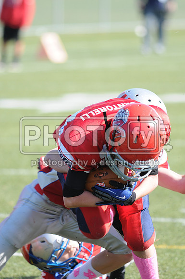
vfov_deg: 4.6
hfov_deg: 3.0
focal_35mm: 450
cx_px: 92
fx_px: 3479
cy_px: 140
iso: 200
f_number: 4.5
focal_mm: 300
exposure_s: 1/500
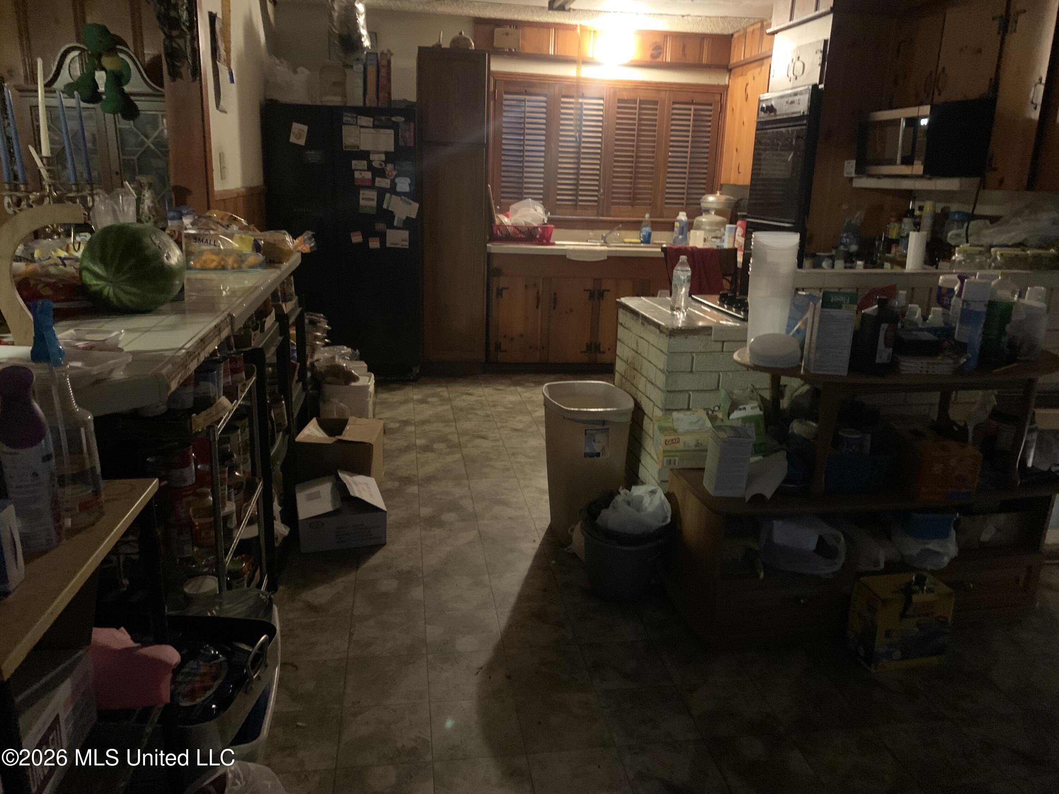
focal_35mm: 26
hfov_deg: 67.3
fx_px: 795
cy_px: 397
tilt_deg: -12.2
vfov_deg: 53.1
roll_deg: -1.0
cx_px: 530
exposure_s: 1/15
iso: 1250
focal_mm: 4.25
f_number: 1.8
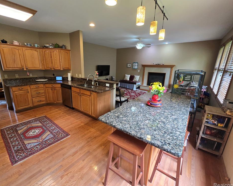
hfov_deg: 100.6
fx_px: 97
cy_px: 93
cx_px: 110
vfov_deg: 88.0
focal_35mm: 14
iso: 160
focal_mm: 2.2
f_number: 2.2
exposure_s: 1/60
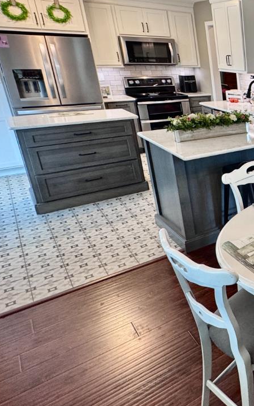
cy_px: 167
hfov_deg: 27.8
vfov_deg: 60.8
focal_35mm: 31
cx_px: 380
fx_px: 343
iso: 200
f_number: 2.2
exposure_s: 1/60
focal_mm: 2.22
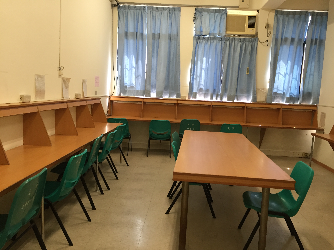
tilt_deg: -8.4
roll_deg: -4.1
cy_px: 125
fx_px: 280
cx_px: 167
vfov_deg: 48.2
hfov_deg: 61.7
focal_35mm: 29
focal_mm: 4.15
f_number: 2.2
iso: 100
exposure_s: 1/30
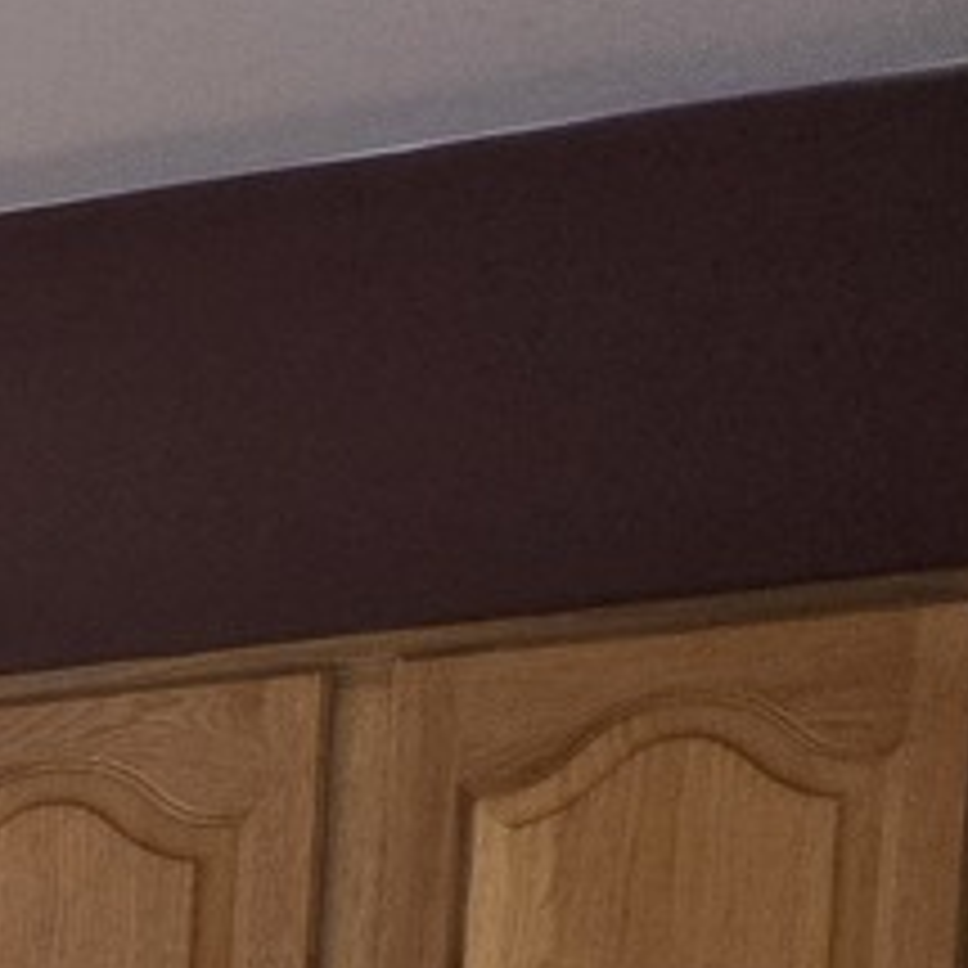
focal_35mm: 136
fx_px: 4303
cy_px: 2332
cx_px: -2242
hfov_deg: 9.2
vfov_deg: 10.9
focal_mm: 5.4
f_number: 1.8
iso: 320
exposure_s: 1/120
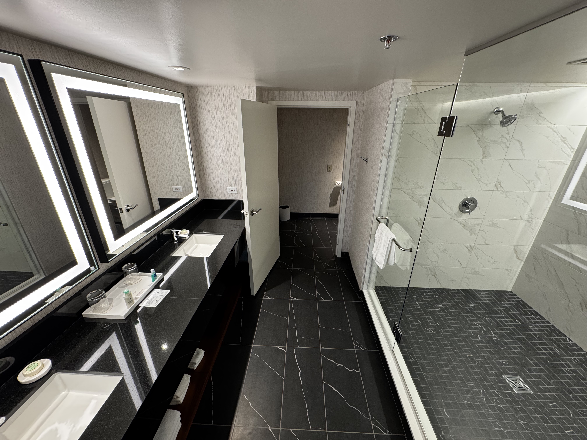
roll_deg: -0.6
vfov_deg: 85.7
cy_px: 220
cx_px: 294
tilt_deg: -23.2
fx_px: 237
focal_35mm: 14
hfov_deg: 102.1
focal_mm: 2.22
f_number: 2.2
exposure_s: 1/120
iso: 250
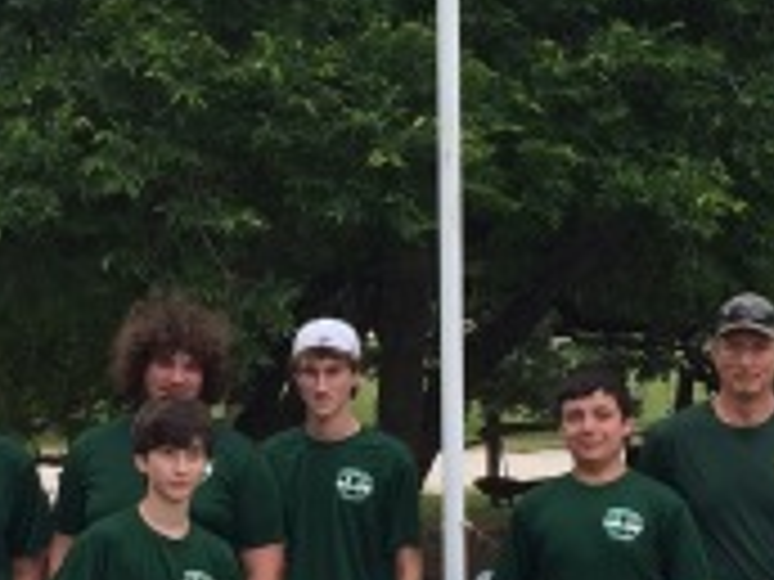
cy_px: 391
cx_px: 346
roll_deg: -1.1
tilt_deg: -4.2
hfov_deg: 18.2
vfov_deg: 13.7
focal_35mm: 108
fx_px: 2415
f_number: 2.2
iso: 32
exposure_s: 1/373
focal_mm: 4.15
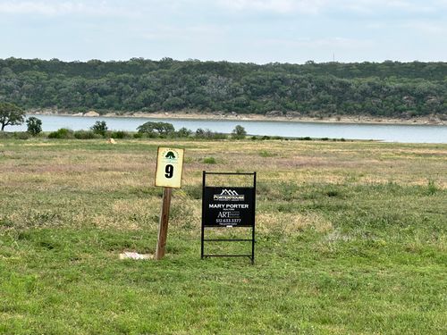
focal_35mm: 77
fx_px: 994
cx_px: 224
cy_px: 168
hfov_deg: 25.3
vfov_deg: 19.1
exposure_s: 1/573
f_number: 2.8
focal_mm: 9
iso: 32
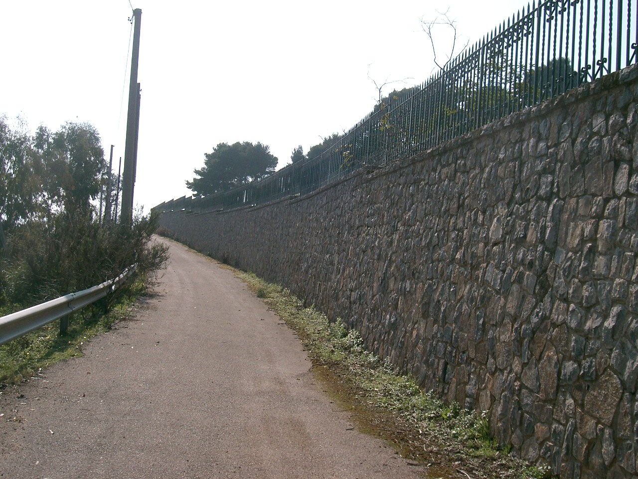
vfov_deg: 36.8
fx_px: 719
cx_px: 319
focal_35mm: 39
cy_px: 240
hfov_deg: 47.9
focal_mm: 8
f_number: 4.8
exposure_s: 1/1000
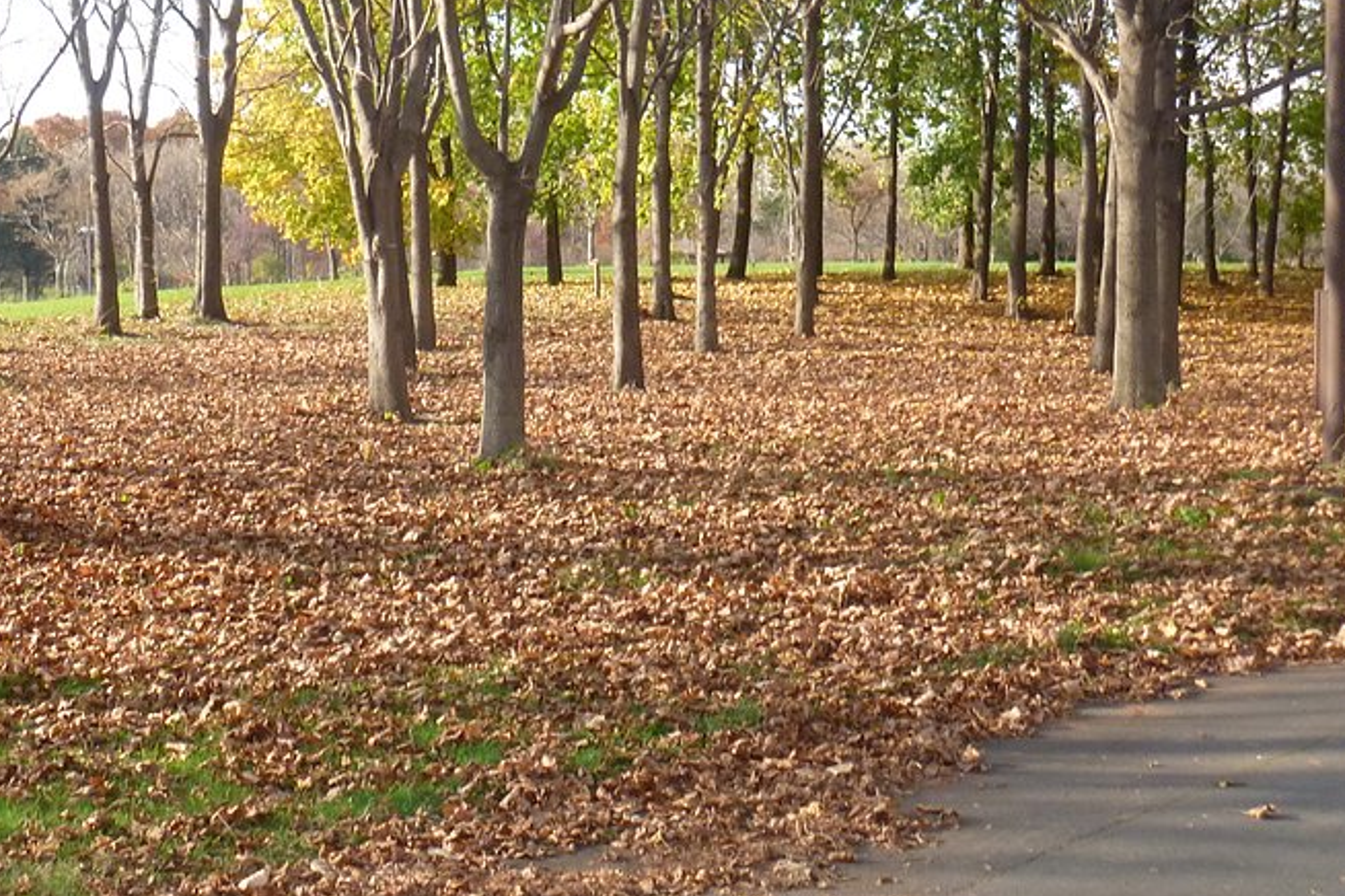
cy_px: 436
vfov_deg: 23.8
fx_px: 2129
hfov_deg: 34.9
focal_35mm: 57
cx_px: 516
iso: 200
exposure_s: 1/250
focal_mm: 6.3
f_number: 4.5
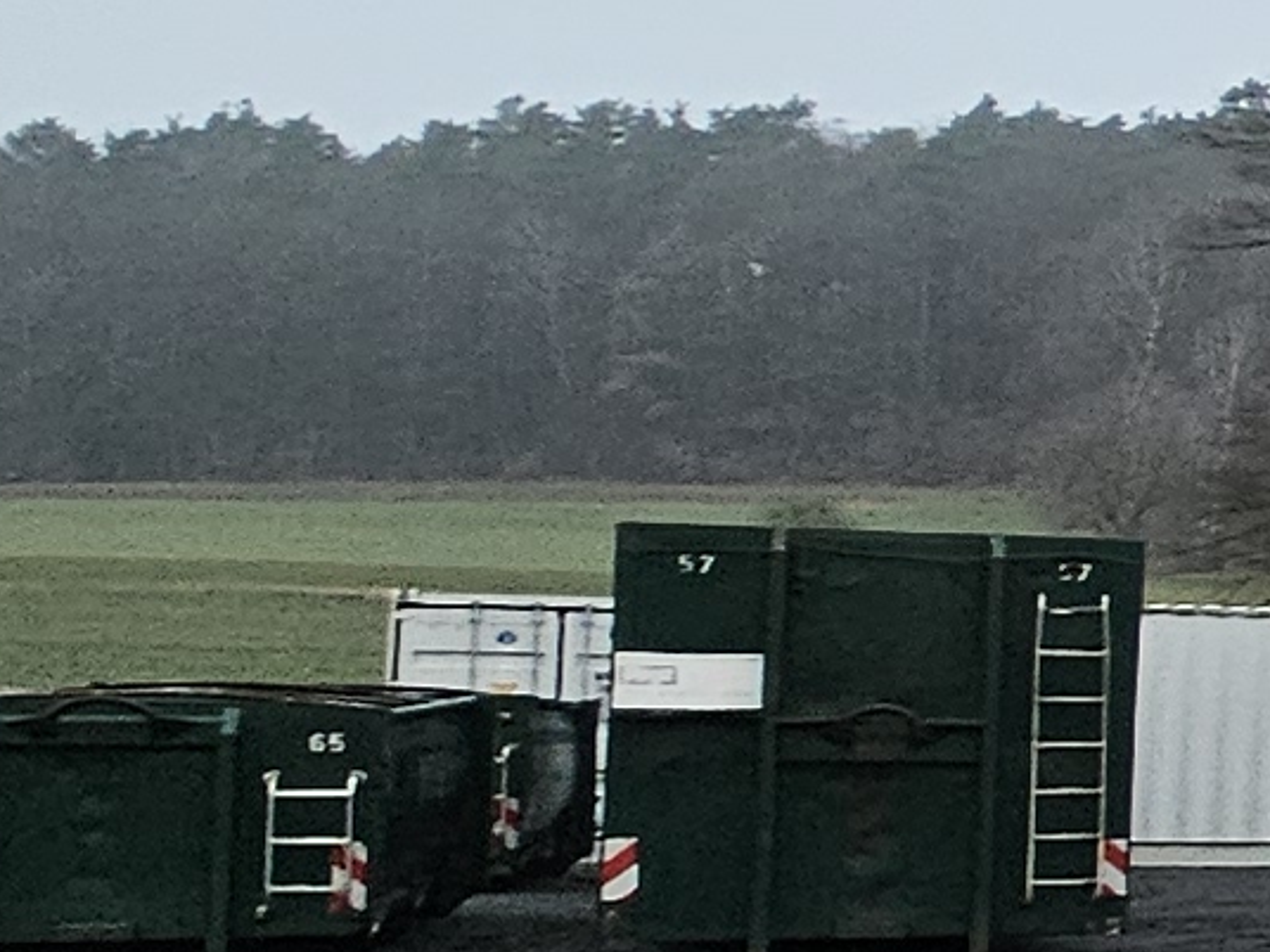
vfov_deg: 15.2
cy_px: 557
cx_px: 4286
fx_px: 3559
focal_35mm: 97
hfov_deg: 10.0
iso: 50
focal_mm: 2.2
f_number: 2.2
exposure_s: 1/100
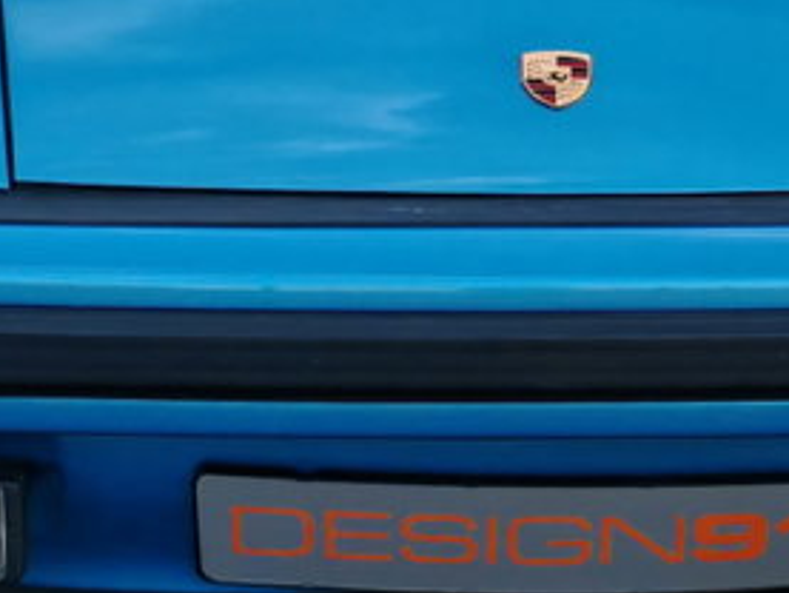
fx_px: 3284
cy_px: 63
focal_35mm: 144
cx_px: 570
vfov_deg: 10.3
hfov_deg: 13.7
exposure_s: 1/270
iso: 50
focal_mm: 5.4
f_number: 1.6
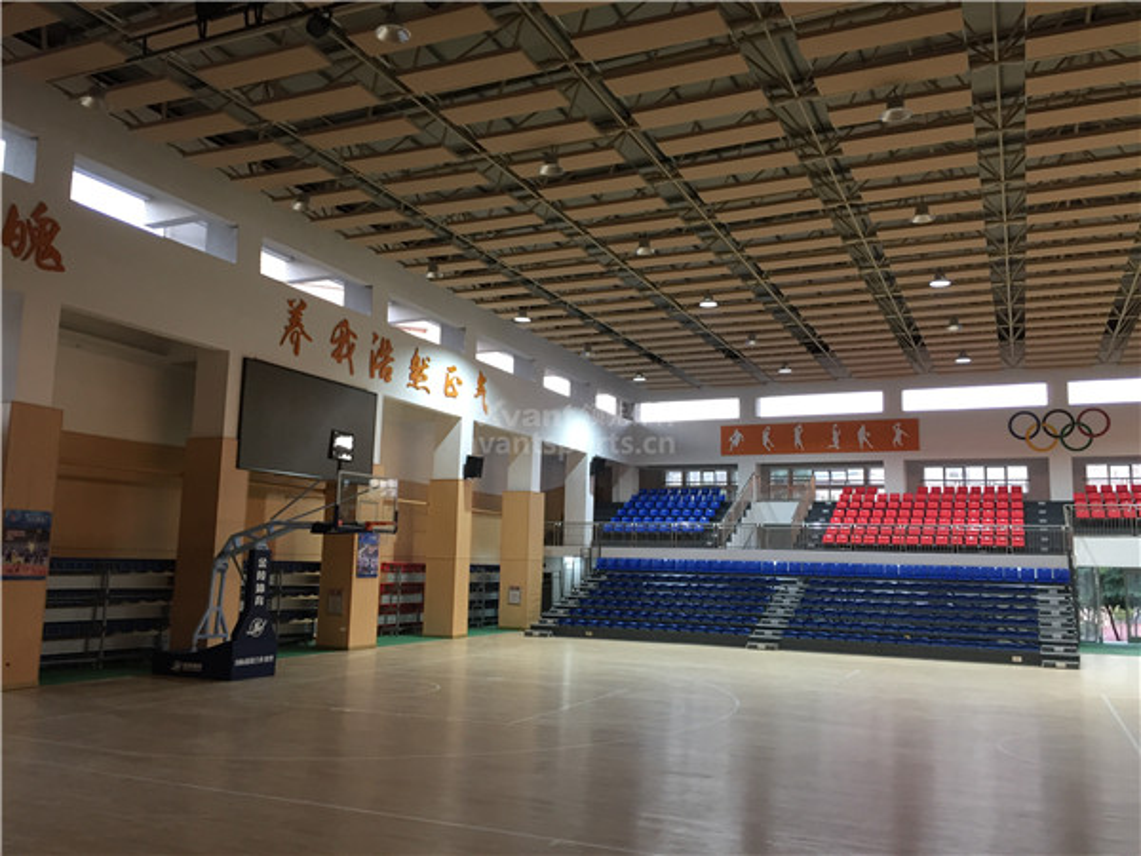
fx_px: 956
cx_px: 570
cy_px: 428
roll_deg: -1.9
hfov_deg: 61.7
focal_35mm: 29
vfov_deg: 48.2
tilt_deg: +8.4
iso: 100
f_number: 2.2
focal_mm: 4.15
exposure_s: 1/33
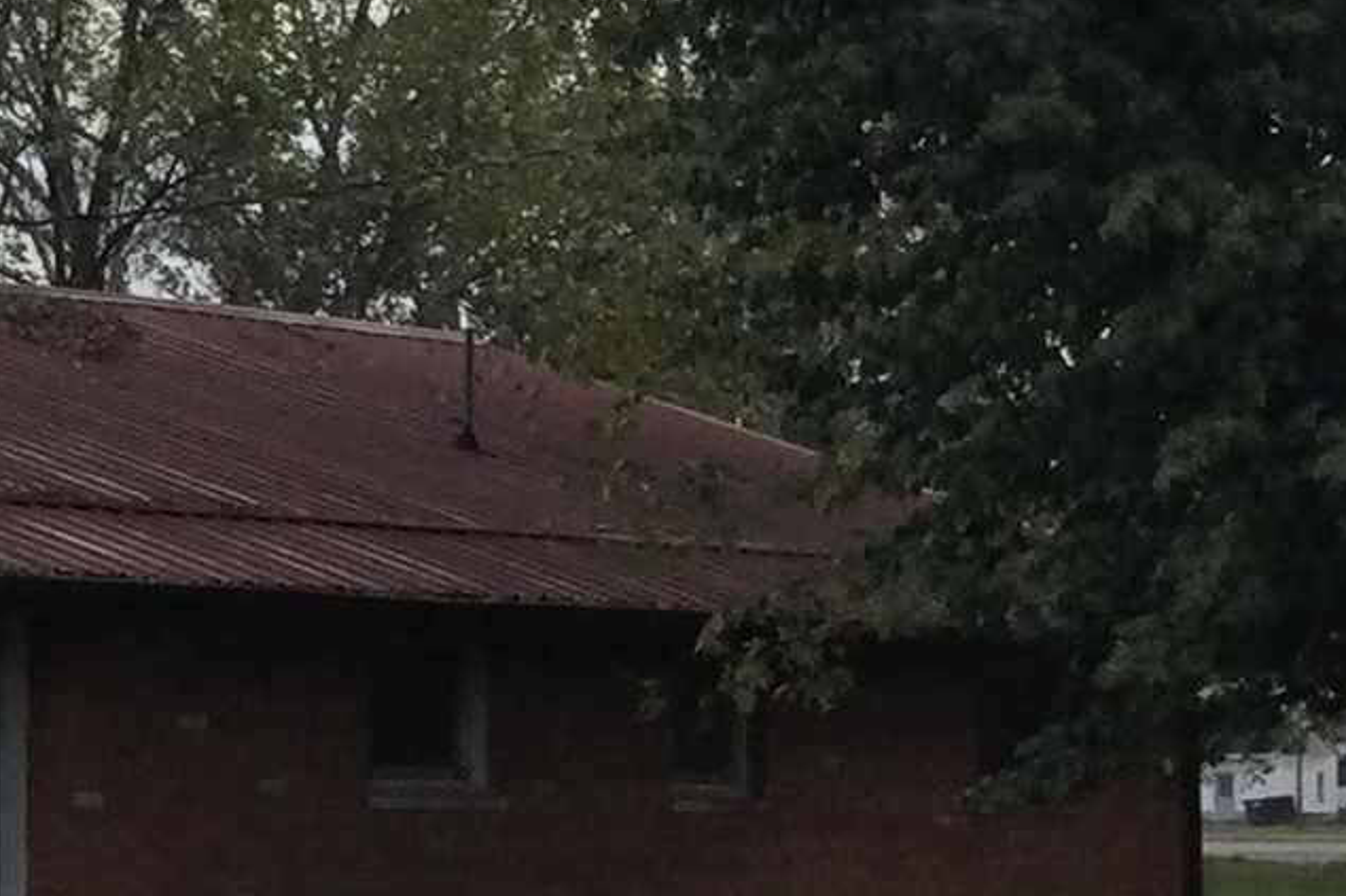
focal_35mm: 156
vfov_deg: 8.8
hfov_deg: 11.8
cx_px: -1306
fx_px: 5831
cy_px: 508
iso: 25
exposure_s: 1/397
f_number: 2.4
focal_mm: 3.3
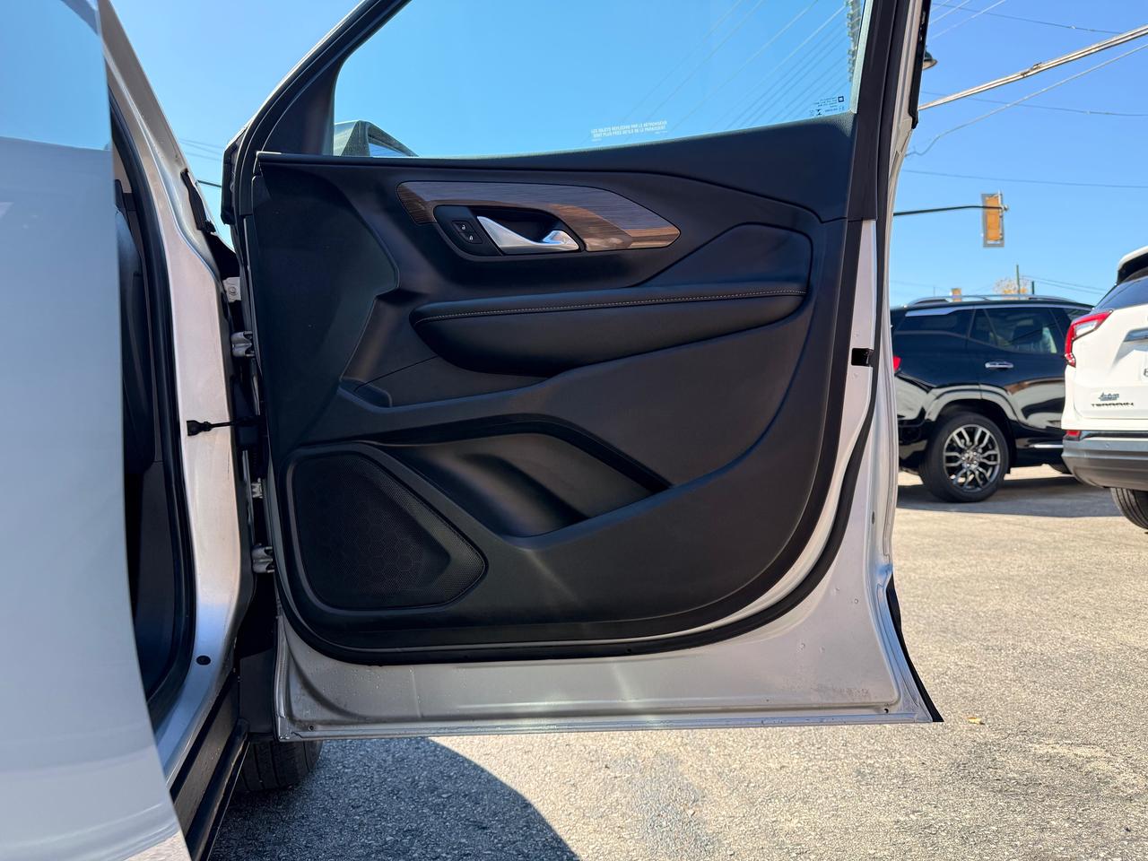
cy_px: 430
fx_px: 796
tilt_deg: -1.0
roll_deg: +1.7
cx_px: 574
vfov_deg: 56.8
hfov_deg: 71.6
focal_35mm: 24
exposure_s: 1/1337
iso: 100
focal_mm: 6.76
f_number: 1.78
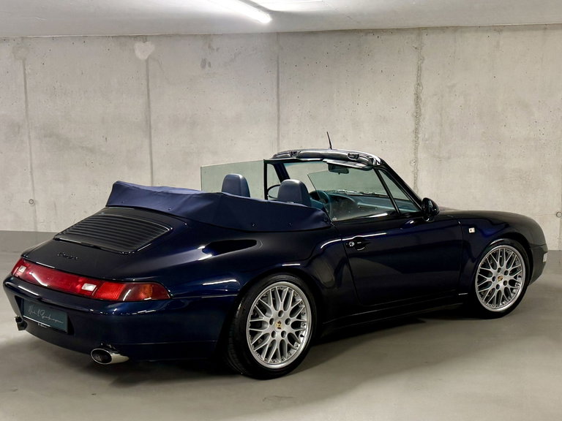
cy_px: 210
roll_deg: -0.3
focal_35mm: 24
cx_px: 281
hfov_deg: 71.6
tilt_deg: -11.0
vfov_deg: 56.8
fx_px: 390
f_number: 1.78
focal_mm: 6.76
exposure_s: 1/50
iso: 125
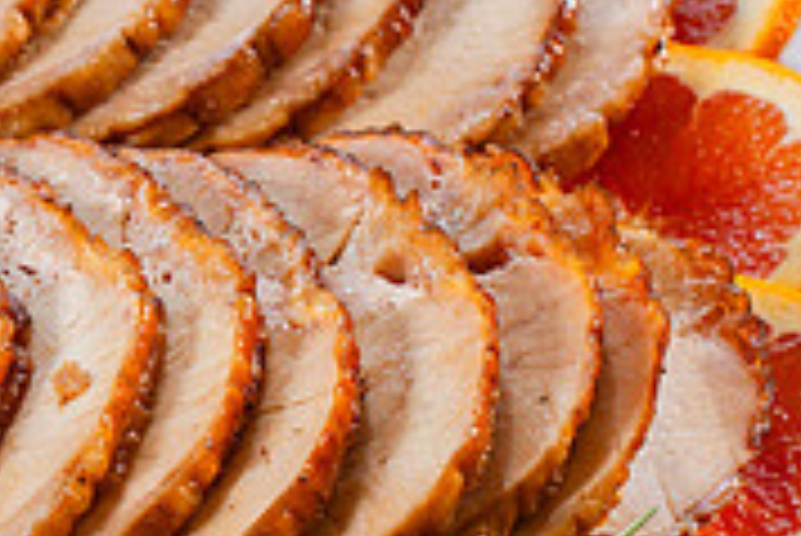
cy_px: 209
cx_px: -214
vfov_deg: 8.3
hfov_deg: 12.0
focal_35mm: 166
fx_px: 3696
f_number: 5.6
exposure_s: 1/100
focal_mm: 50
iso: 250
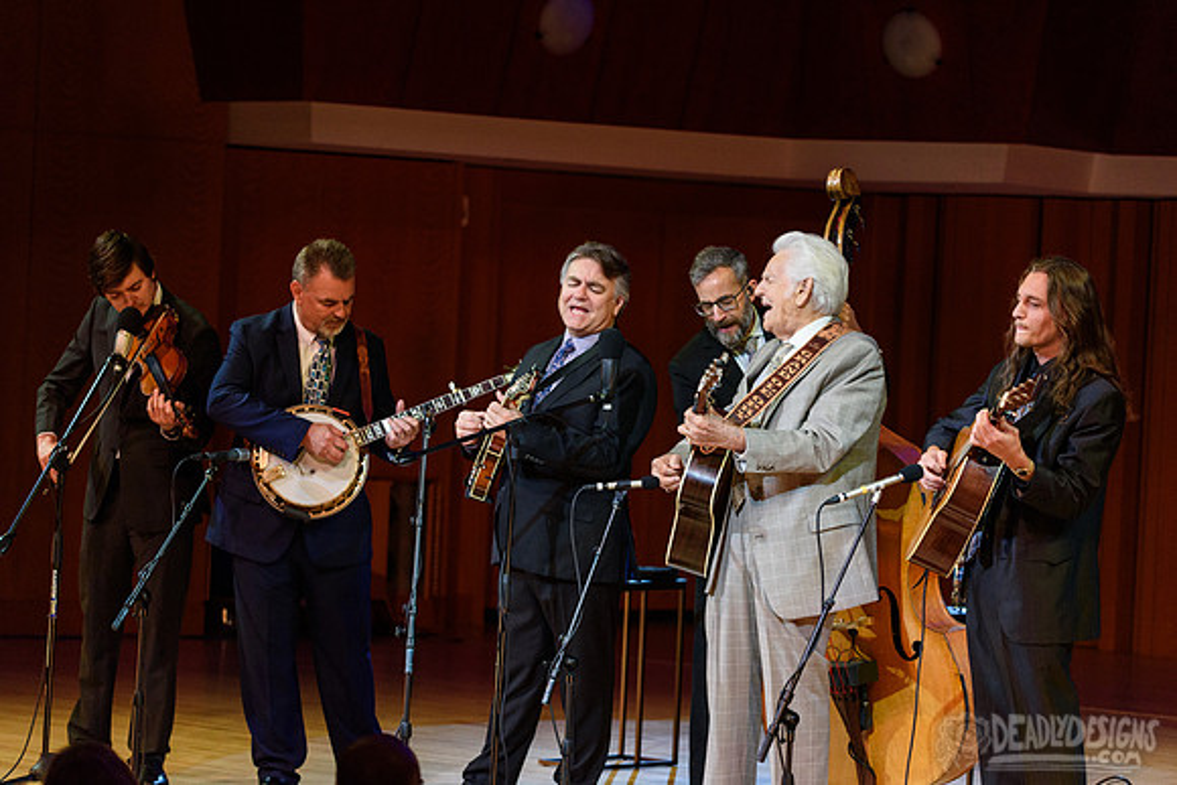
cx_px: 588
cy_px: 392
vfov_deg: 9.2
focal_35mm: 150
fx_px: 4905
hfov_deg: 13.7
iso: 2500
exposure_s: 1/320
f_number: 5
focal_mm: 150
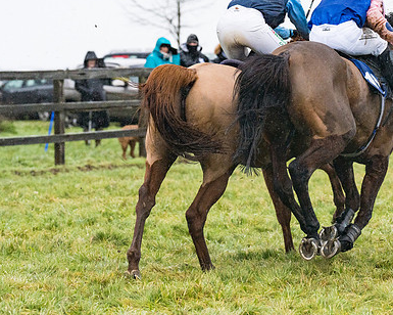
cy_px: 84
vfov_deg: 6.2
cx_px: 294
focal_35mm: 251
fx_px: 2919
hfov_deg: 7.7
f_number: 4
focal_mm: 135
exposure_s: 1/3200
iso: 1600
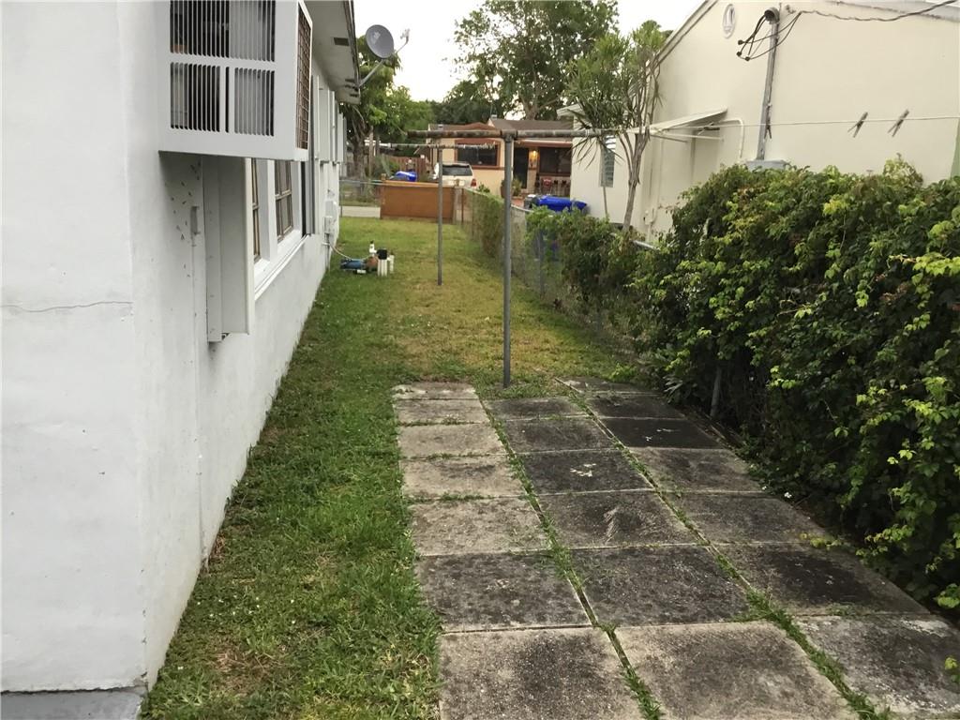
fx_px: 860
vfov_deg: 45.4
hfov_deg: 58.4
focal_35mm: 31
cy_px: 360
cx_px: 480
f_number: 2.4
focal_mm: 3.3
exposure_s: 1/30
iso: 32
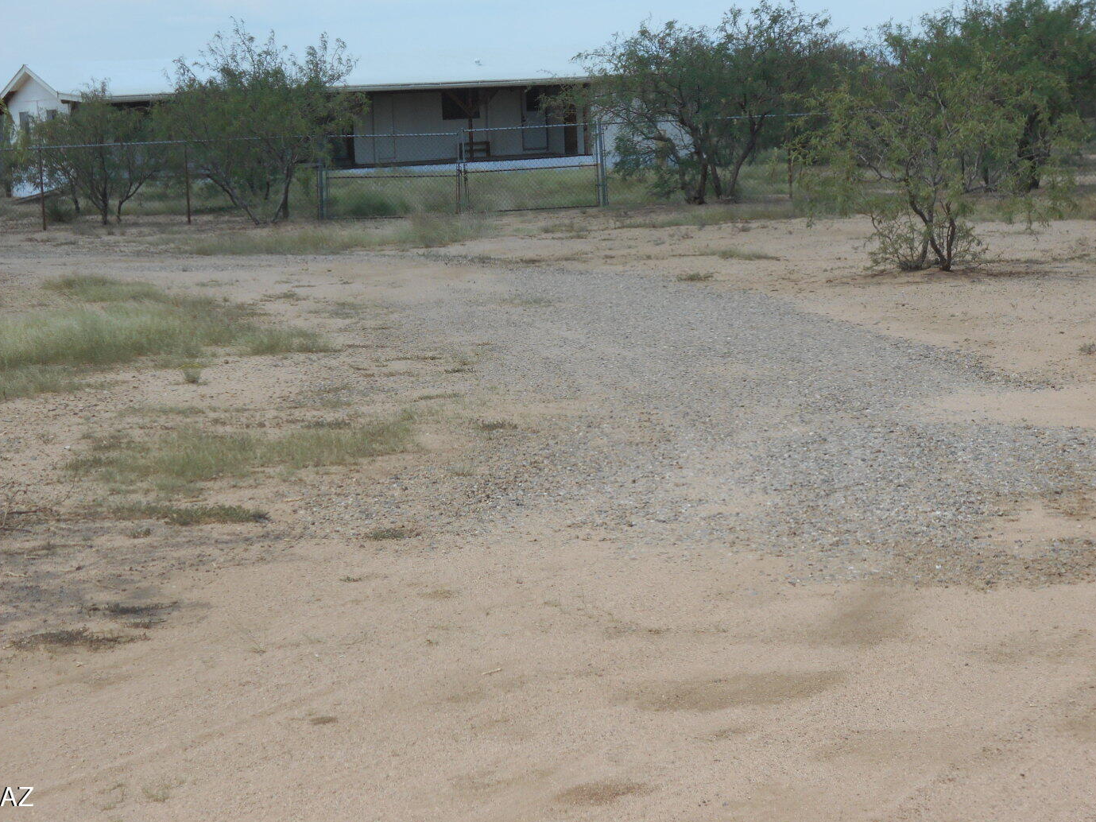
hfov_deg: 22.5
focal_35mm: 87
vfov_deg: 17.0
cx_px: 476
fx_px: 2754
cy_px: 363
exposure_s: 1/640
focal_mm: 13.5
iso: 80
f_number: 5.8
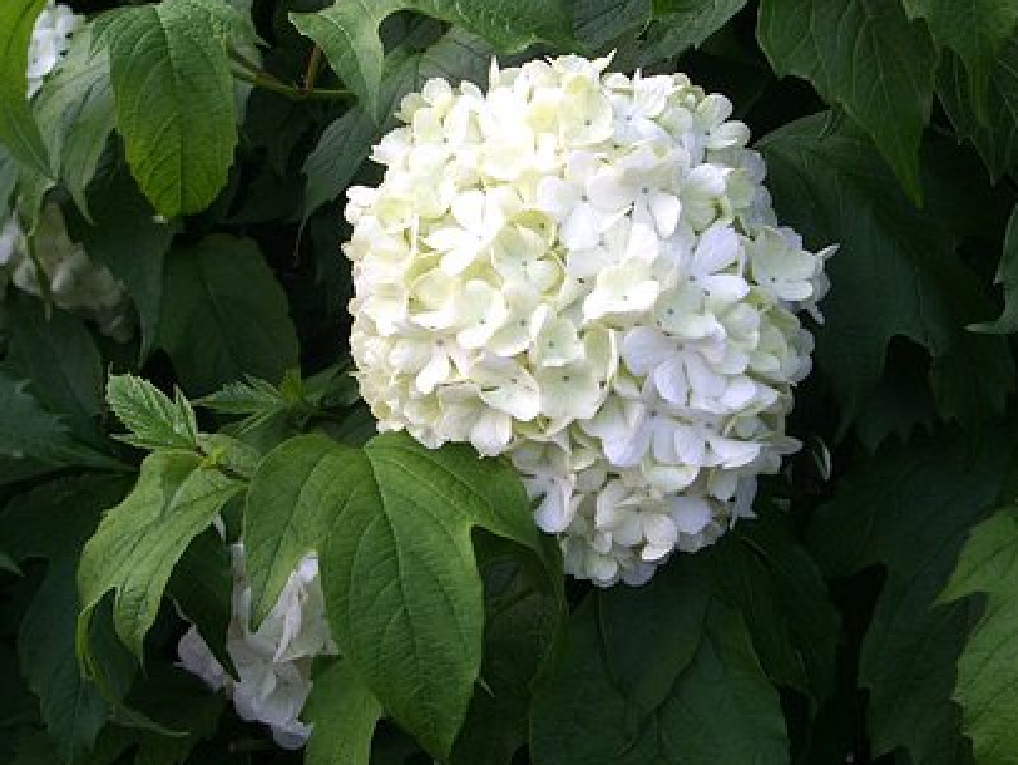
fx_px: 1854
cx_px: 574
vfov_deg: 23.3
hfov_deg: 30.7
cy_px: 336
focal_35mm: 63
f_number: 3.1
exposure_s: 1/30
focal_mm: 8.2
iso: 100
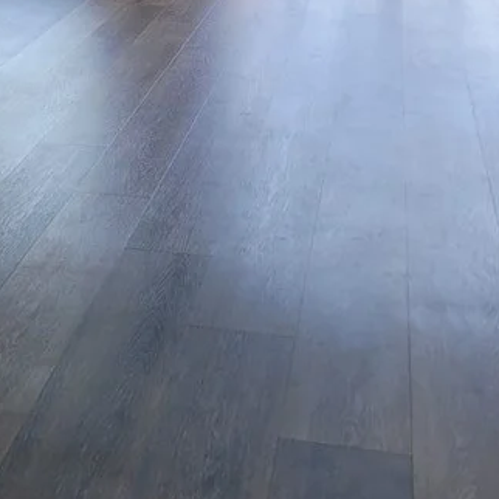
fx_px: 1191
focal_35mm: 73
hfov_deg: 22.9
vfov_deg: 22.1
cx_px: 29
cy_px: -81
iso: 40
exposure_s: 1/184
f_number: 1.8
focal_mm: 5.4
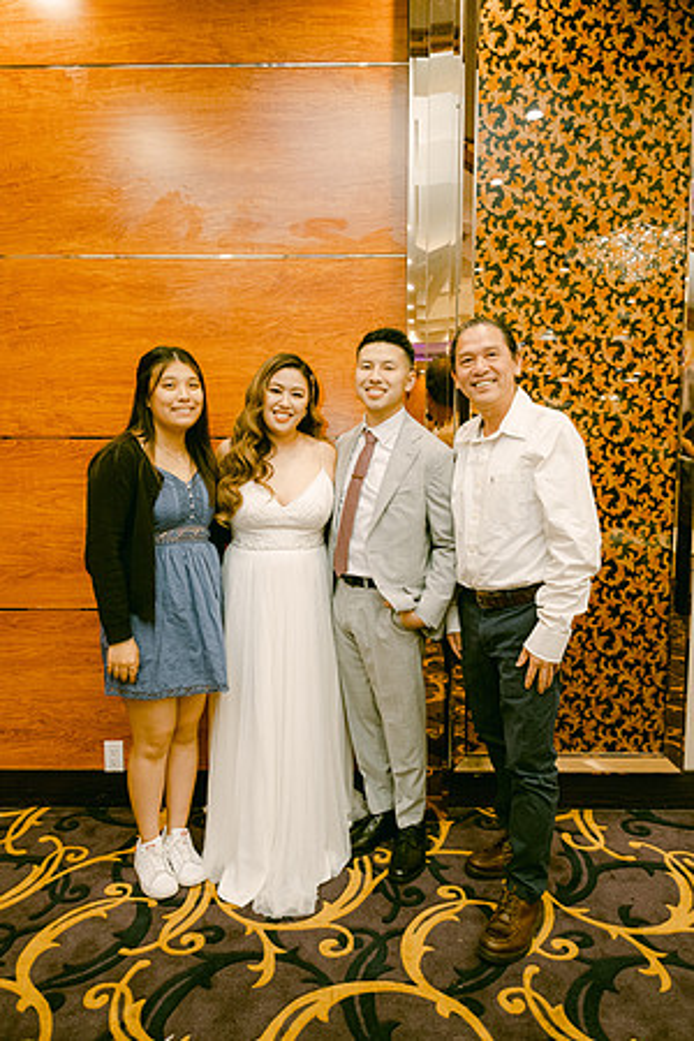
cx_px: 347
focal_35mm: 24
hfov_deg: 53.1
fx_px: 694
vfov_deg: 73.7
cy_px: 520
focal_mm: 16
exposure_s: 1/125
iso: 800
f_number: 2.8
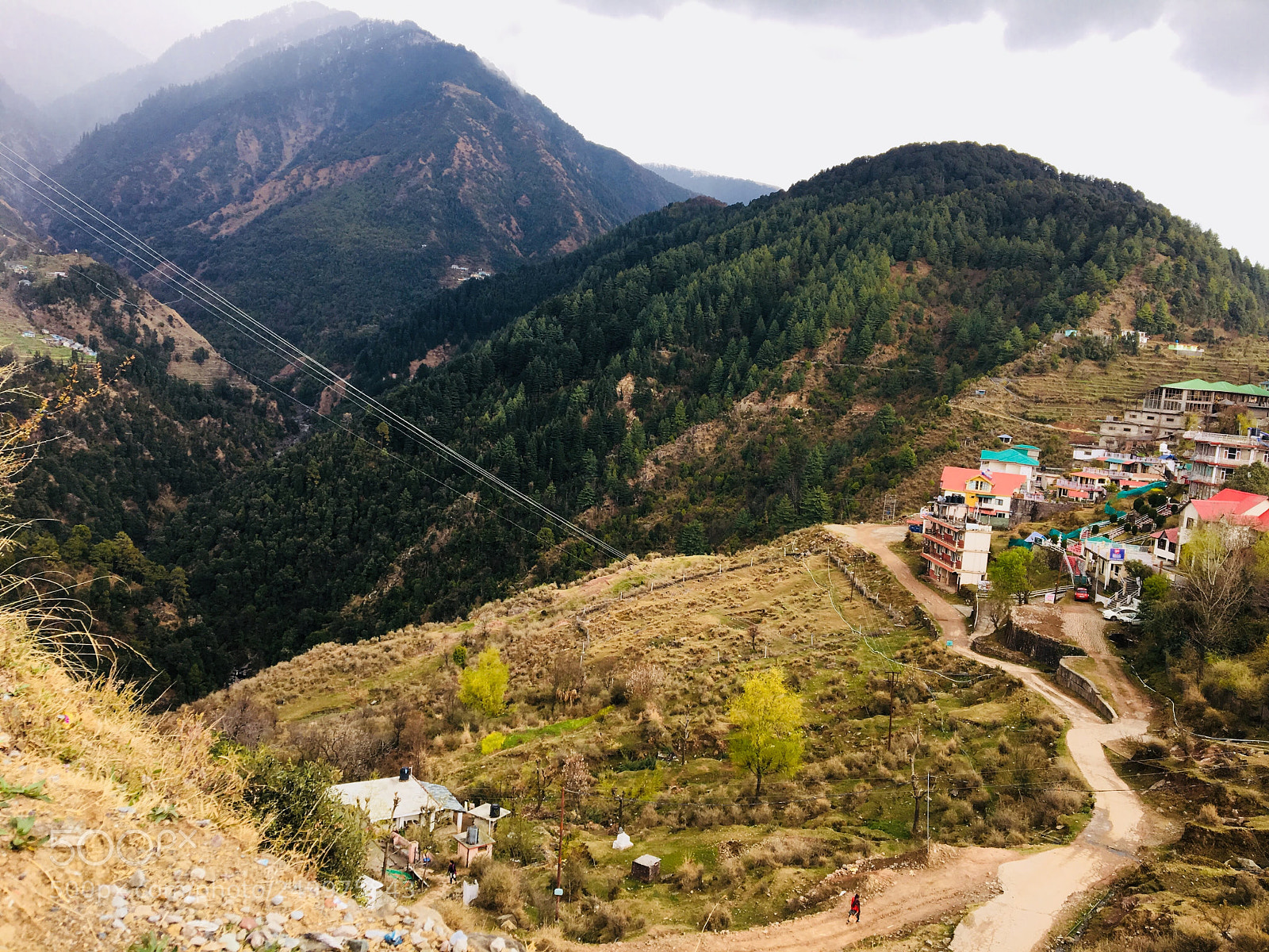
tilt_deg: -6.6
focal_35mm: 29
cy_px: 476
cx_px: 634
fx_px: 1063
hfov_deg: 61.7
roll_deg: -4.6
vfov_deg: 48.2
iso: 25
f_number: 2.2
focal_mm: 4.15
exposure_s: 1/186
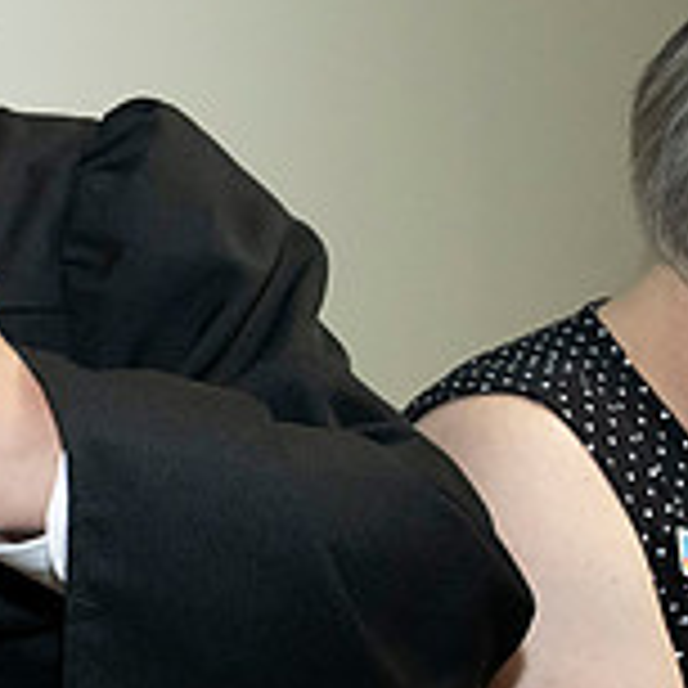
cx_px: -526
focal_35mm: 103
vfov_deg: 16.9
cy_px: 344
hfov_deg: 14.9
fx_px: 2316
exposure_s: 1/200
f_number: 7.1
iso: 6400
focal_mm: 32
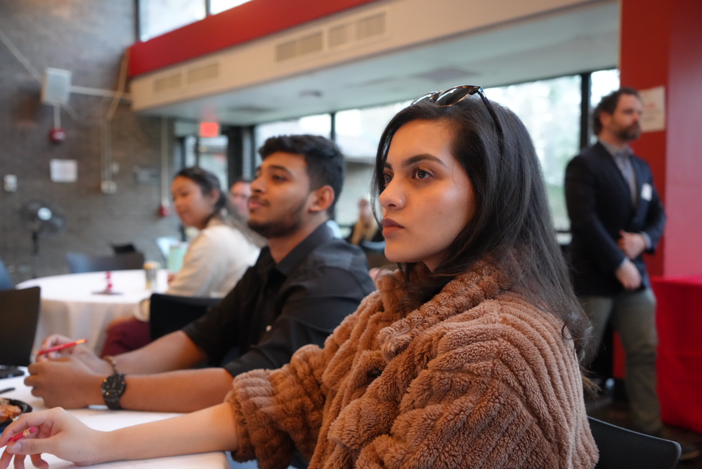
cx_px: 351
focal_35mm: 34
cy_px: 234
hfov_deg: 55.8
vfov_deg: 38.9
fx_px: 663
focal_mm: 34
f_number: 4
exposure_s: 1/160
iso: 6400
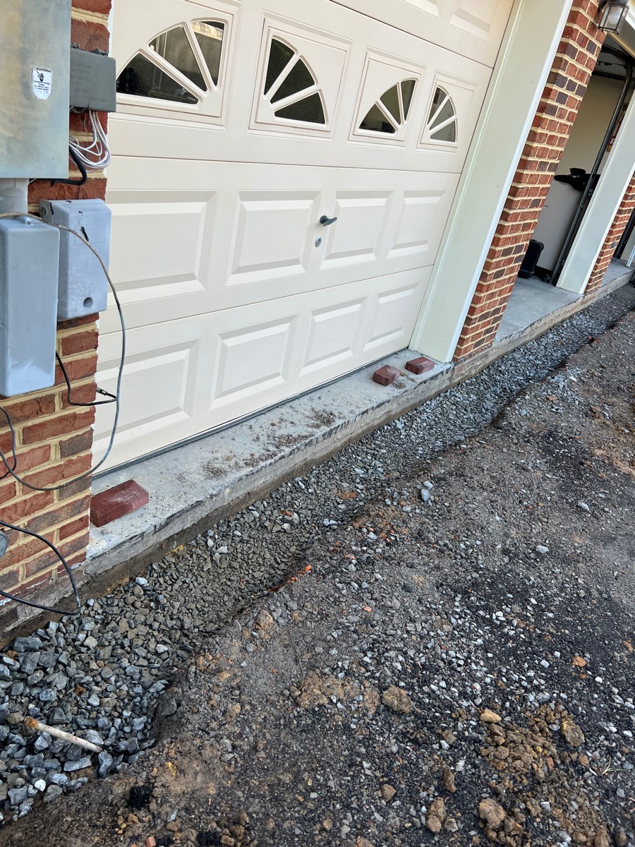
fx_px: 636
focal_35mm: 26
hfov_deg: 53.1
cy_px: 424
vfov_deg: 67.3
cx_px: 318
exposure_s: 1/347
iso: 50
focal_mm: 5.7
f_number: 1.5
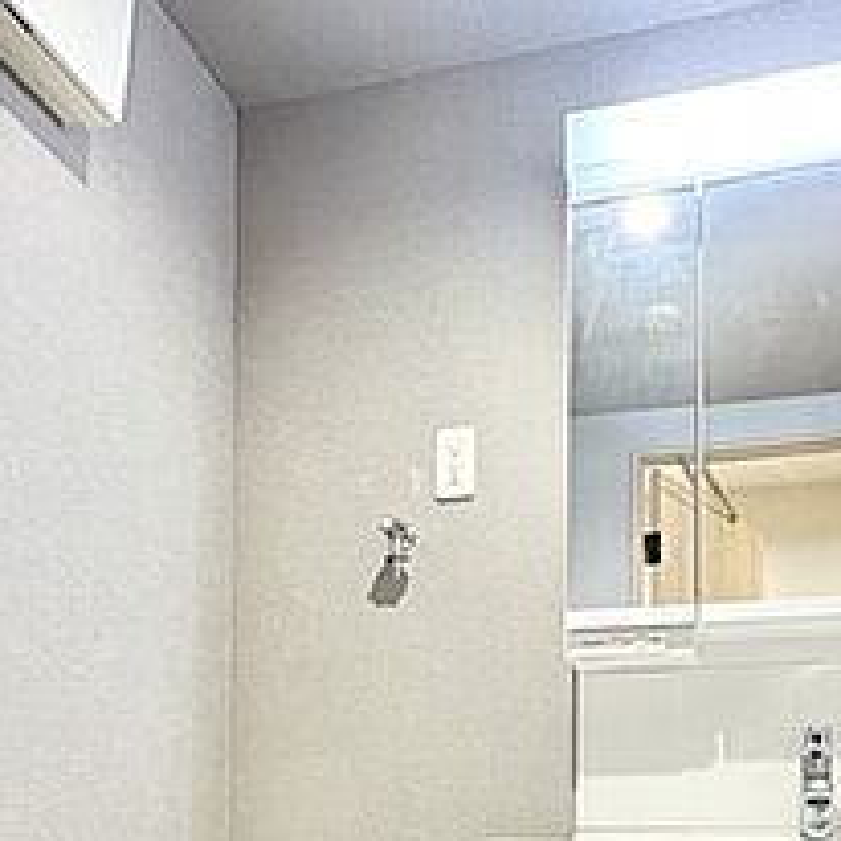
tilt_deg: +1.8
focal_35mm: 36
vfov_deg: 40.7
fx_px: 990
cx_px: 523
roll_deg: -0.8
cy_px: 829
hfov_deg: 45.7
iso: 250
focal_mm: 2.22
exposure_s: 1/50
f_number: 2.2
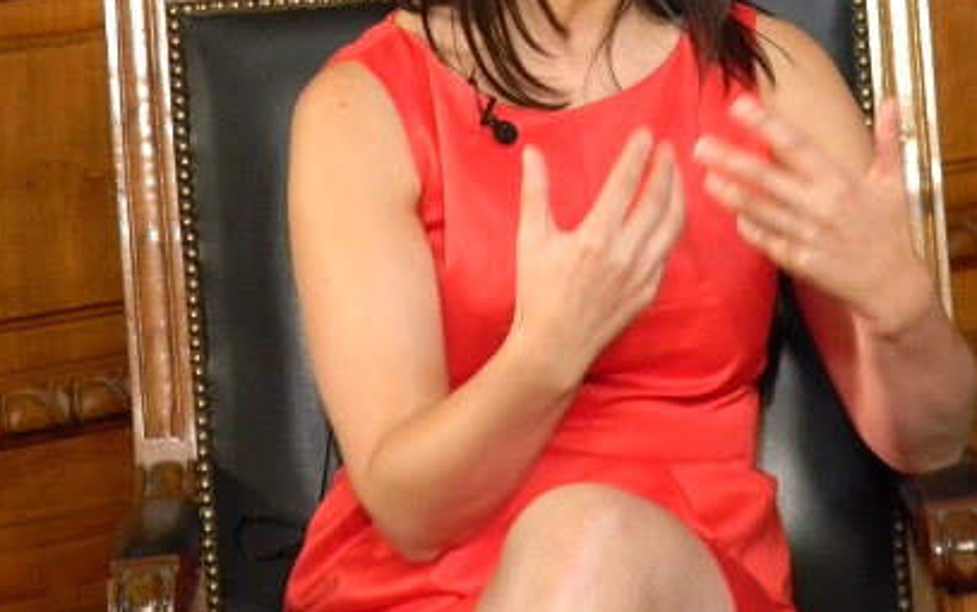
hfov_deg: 9.1
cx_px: 631
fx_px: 6155
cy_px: 108
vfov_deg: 5.7
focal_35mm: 231
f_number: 5
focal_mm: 26.8
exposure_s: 1/24.4
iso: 400
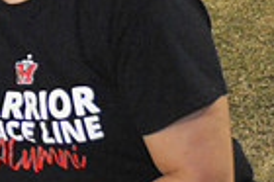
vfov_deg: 4.7
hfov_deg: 6.9
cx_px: -266
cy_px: -31
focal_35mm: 291
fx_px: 2212
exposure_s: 1/160
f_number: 5.6
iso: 6400
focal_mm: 70
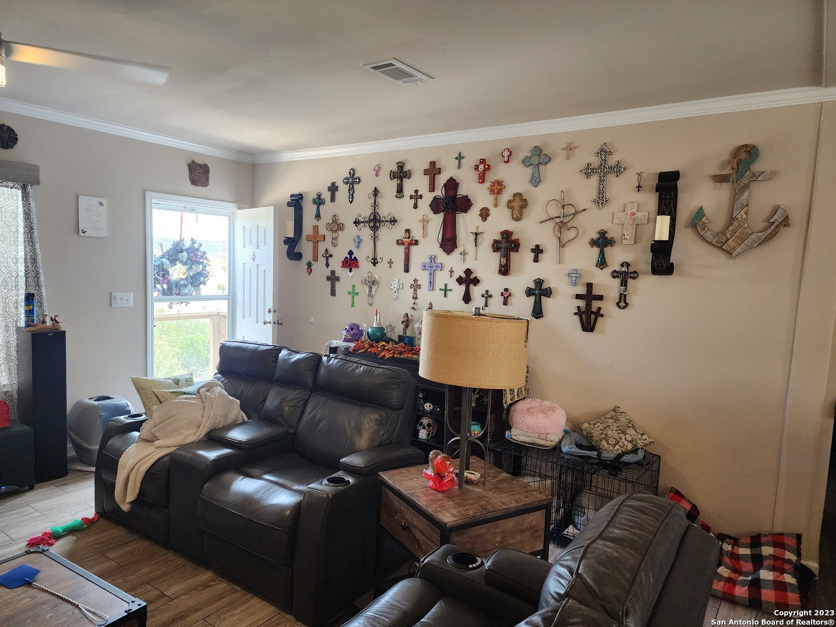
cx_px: 418
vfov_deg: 58.9
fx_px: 555
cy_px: 314
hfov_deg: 73.9
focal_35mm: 23
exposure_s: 1/120
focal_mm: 6.4
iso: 250
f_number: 1.8
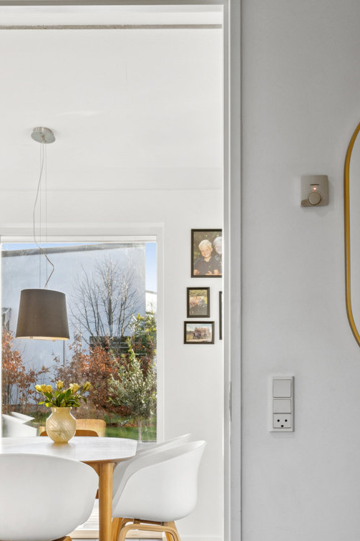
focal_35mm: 62
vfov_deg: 31.8
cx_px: 122
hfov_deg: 21.8
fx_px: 930
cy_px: 401
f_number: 8
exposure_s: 1/15
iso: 200
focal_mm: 26
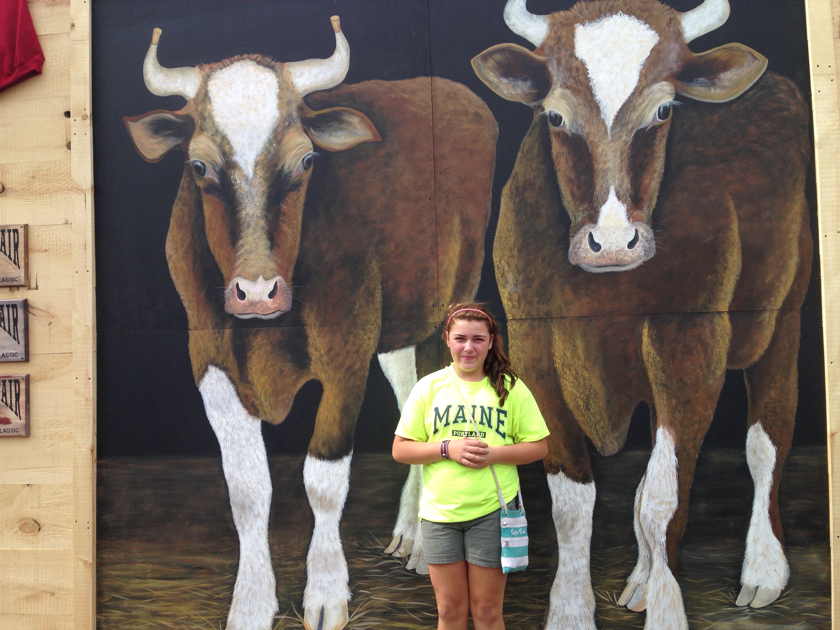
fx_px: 801
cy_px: 315
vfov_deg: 42.9
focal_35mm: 33
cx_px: 420
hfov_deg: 55.4
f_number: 2.4
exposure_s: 1/742
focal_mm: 4.12
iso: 50
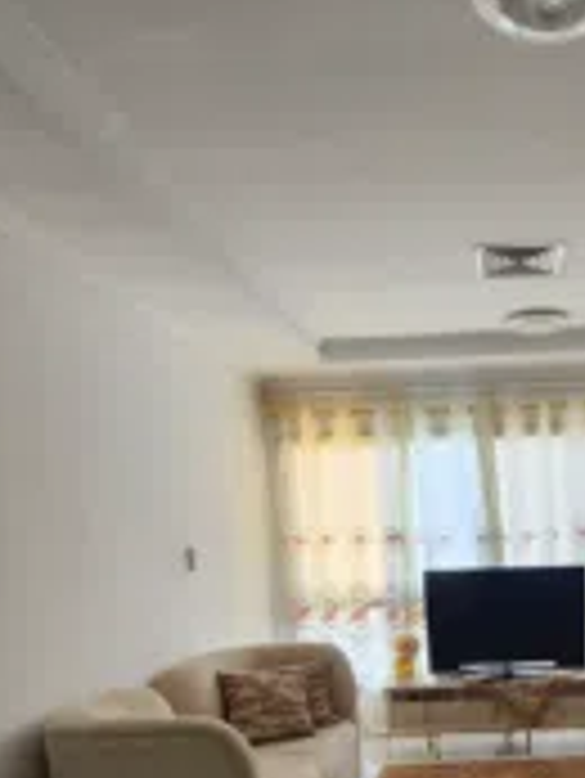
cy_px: 634
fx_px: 675
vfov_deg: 55.3
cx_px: 522
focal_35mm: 30
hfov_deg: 43.0
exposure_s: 1/50
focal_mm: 2.2
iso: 200
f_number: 2.2
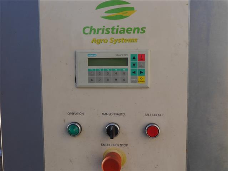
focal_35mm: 38
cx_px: 114
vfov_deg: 37.8
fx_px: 250
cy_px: 86
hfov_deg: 49.0
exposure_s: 1/250
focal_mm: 19
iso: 160
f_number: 6.3
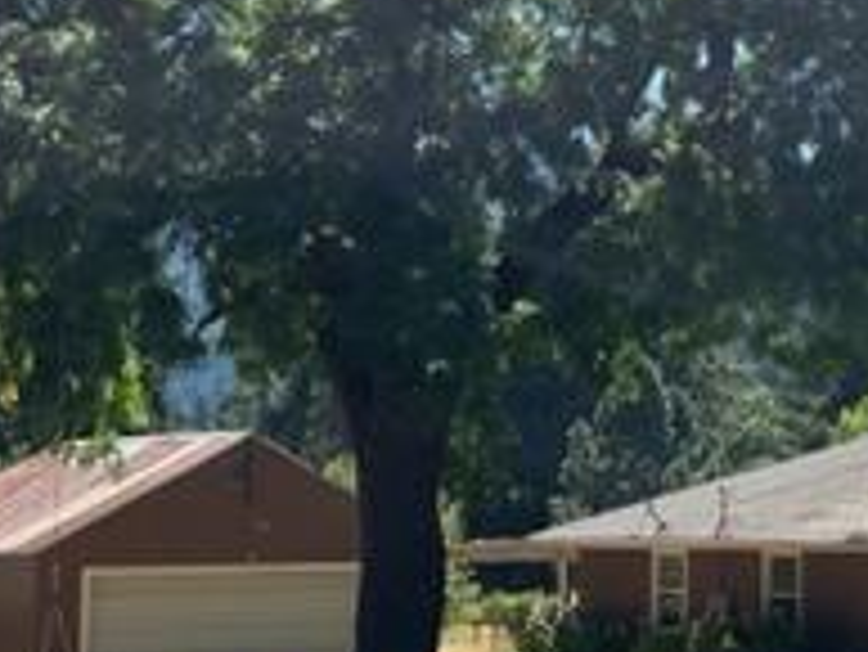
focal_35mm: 86
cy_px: 360
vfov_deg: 17.2
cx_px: 953
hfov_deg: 21.6
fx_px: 2158
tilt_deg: +2.8
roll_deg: +0.5
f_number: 1.5
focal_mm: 5.7
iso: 50
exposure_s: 1/1869
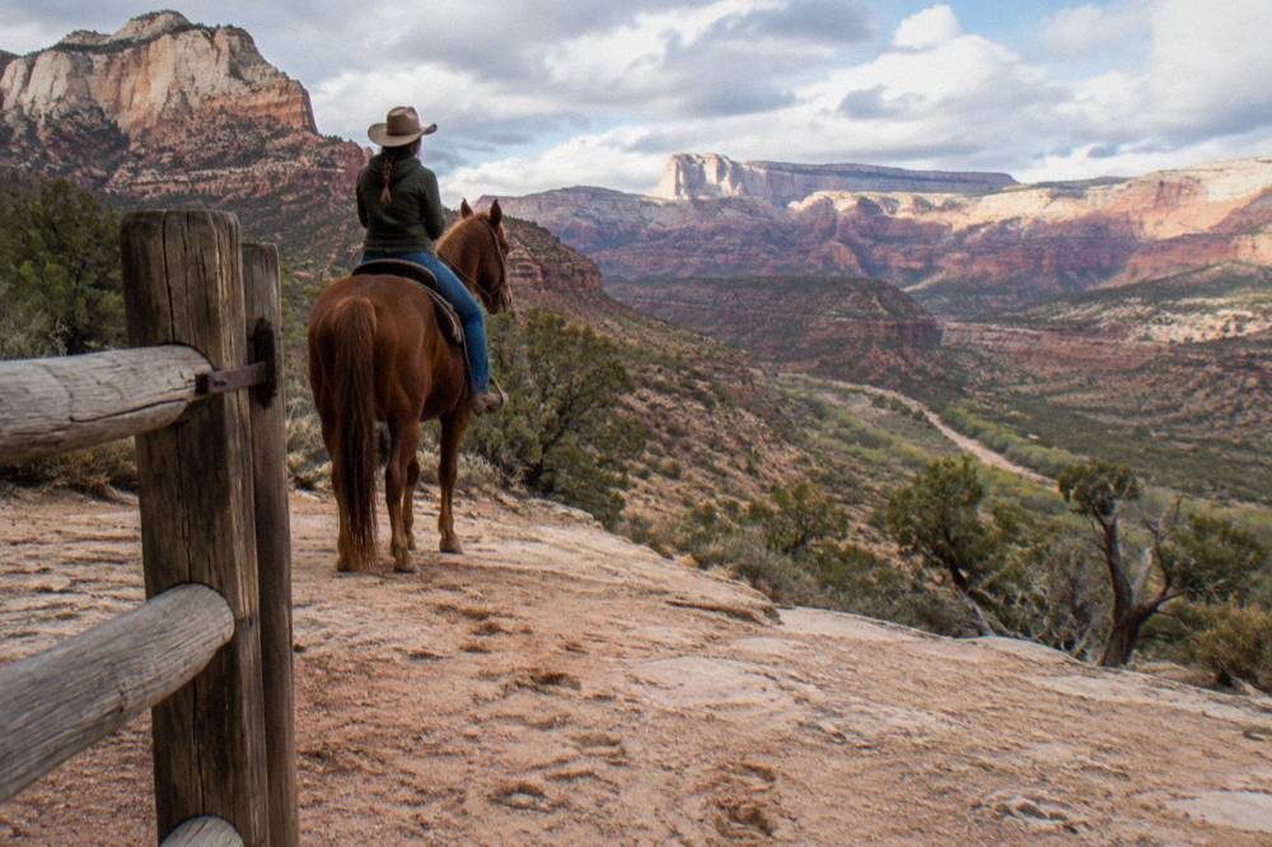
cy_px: 424
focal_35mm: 40
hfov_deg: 48.5
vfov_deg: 33.4
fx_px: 1413
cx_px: 636
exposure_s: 1/640
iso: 200
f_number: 4.5
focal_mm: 40
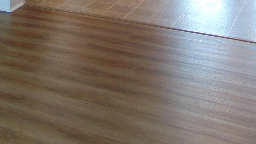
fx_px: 543
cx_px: -3
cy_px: -121
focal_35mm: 80
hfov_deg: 25.2
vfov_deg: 13.5
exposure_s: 1/20
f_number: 3
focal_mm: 4.5
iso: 80
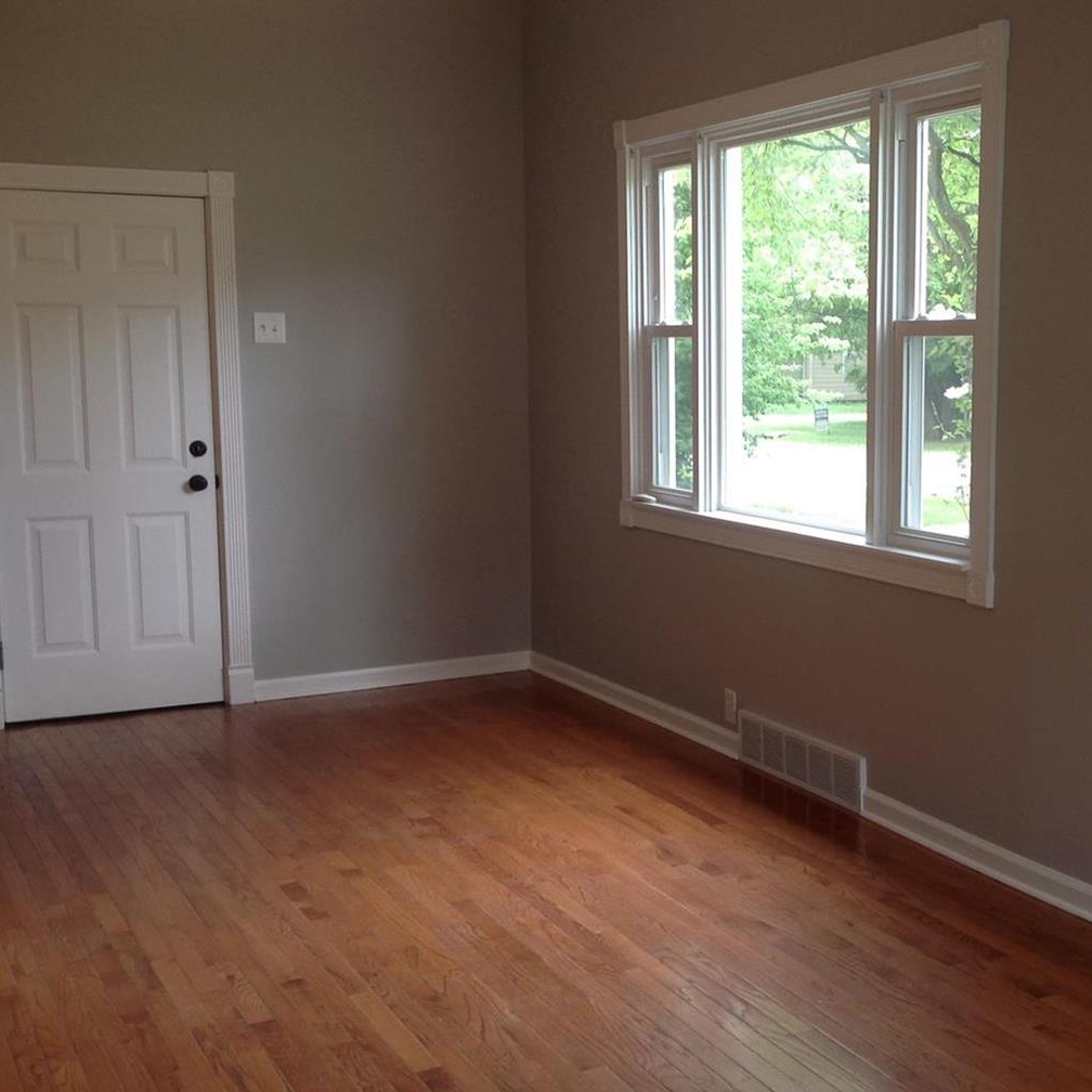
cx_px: 829
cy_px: 560
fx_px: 1749
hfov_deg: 33.9
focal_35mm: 49
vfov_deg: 34.7
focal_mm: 4.28
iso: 50
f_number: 2.4
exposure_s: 1/20
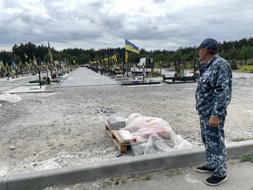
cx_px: 126
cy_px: 95
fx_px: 190
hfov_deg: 67.3
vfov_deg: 53.1
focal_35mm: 26
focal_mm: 4.2
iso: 32
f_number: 1.6
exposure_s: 1/2681
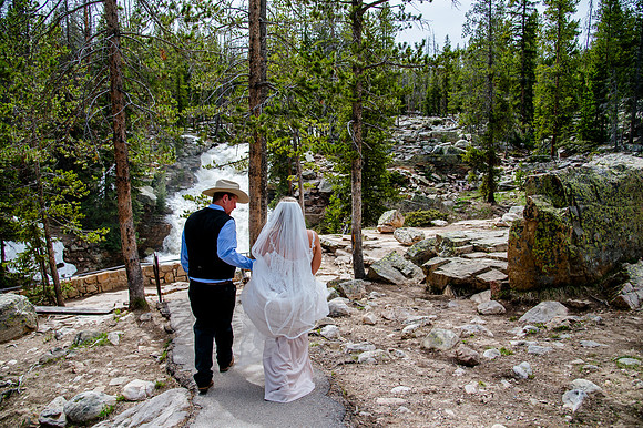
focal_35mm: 24
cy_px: 214
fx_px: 436
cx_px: 318
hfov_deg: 72.8
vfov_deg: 52.3
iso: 250
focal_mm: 24
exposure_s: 1/800
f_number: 5
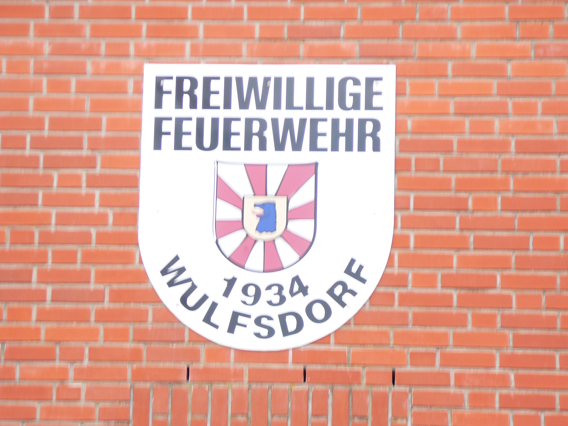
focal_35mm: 128
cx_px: 284
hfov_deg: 15.4
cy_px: 213
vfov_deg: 11.6
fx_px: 2100
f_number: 3.9
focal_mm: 19
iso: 100
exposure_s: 1/13
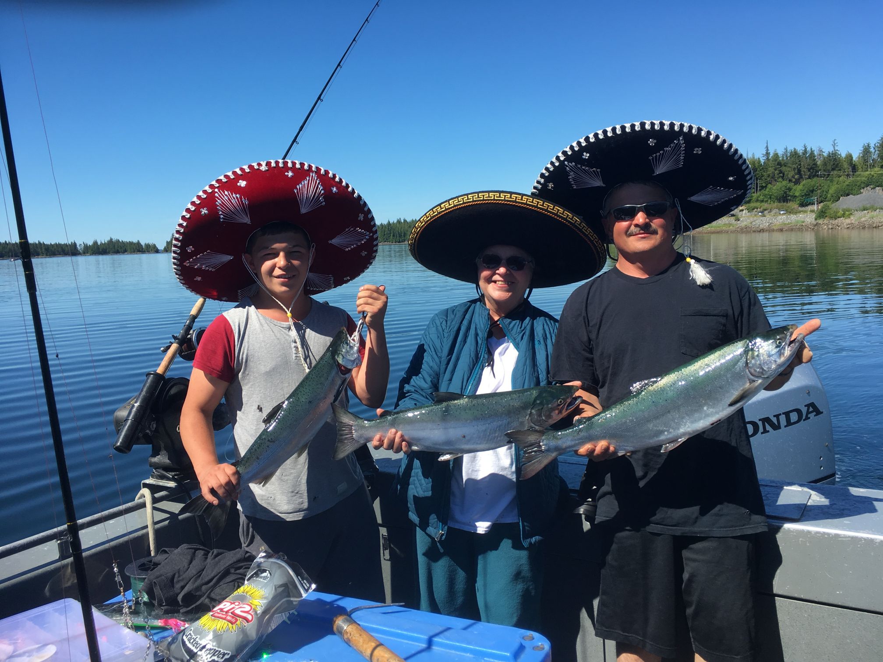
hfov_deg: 61.7
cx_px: 442
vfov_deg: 48.2
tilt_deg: -6.7
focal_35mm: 29
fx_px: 740
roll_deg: +2.0
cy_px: 331
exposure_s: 1/986
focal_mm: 4.15
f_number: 2.2
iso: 25
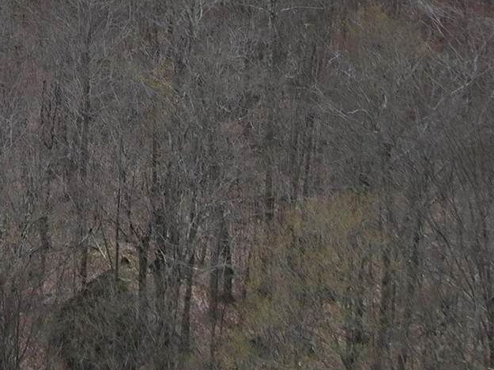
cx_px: -290
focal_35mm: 118
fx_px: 1683
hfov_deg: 15.2
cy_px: -412
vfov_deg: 11.2
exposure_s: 1/3200
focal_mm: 12.29
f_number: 2.8
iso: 300
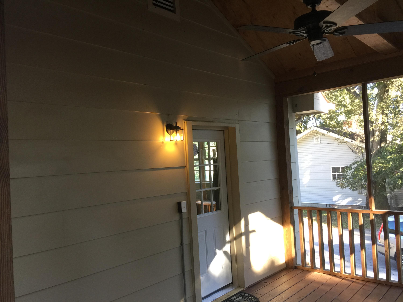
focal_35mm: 29
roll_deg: +2.5
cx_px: 202
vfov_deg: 48.2
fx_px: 338
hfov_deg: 61.7
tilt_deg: +1.3
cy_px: 151
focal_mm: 4.15
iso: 40
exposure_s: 1/30
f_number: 2.2
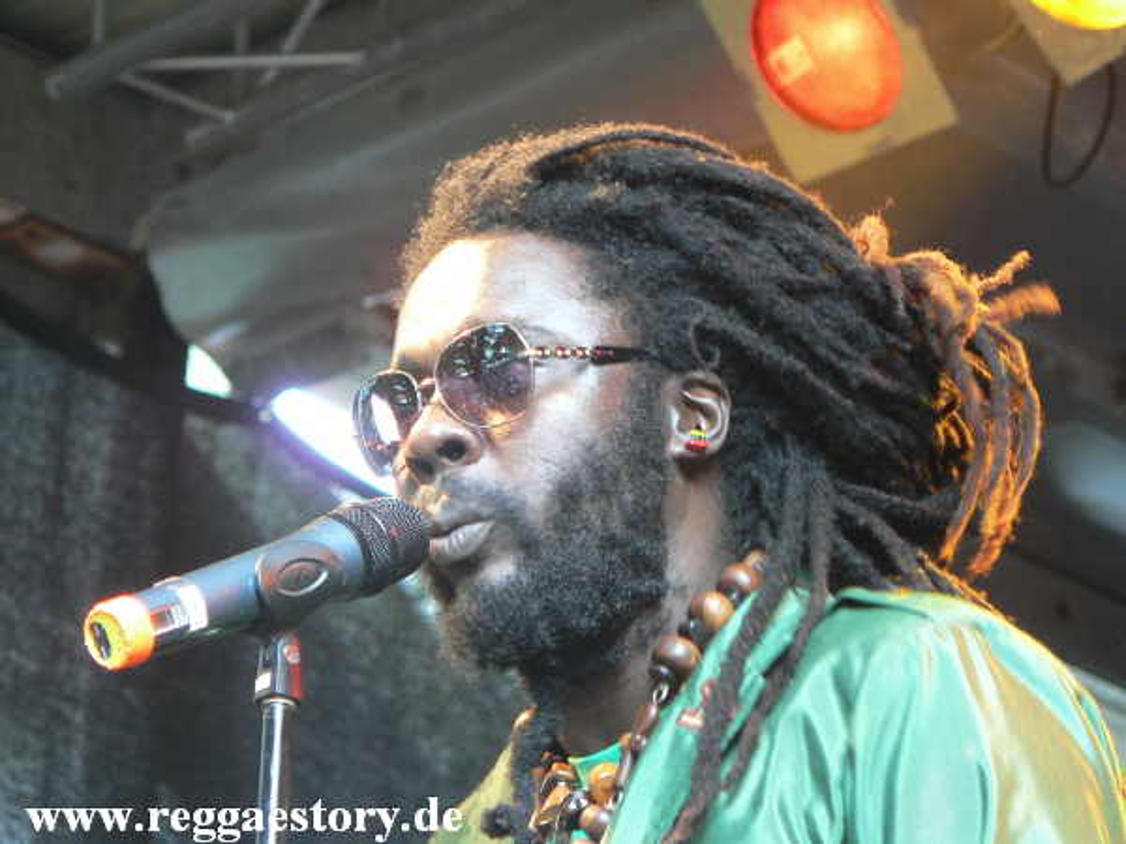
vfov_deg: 6.7
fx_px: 7254
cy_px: 422
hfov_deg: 8.9
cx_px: 563
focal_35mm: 223
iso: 200
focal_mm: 38.3
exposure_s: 1/25
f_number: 3.3
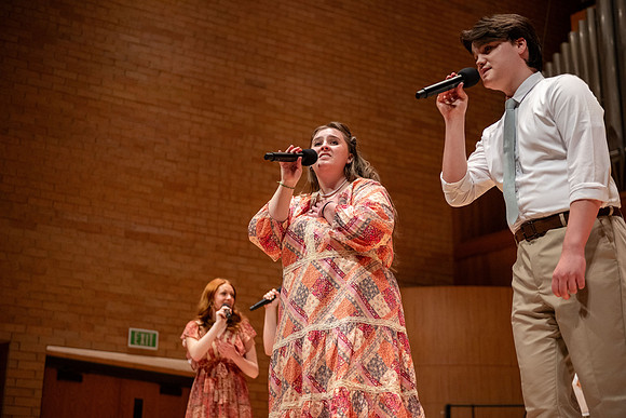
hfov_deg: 34.5
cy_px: 209
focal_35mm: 58
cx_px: 313
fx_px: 1009
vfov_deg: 23.4
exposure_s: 1/640
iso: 2500
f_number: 2.8
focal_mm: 58
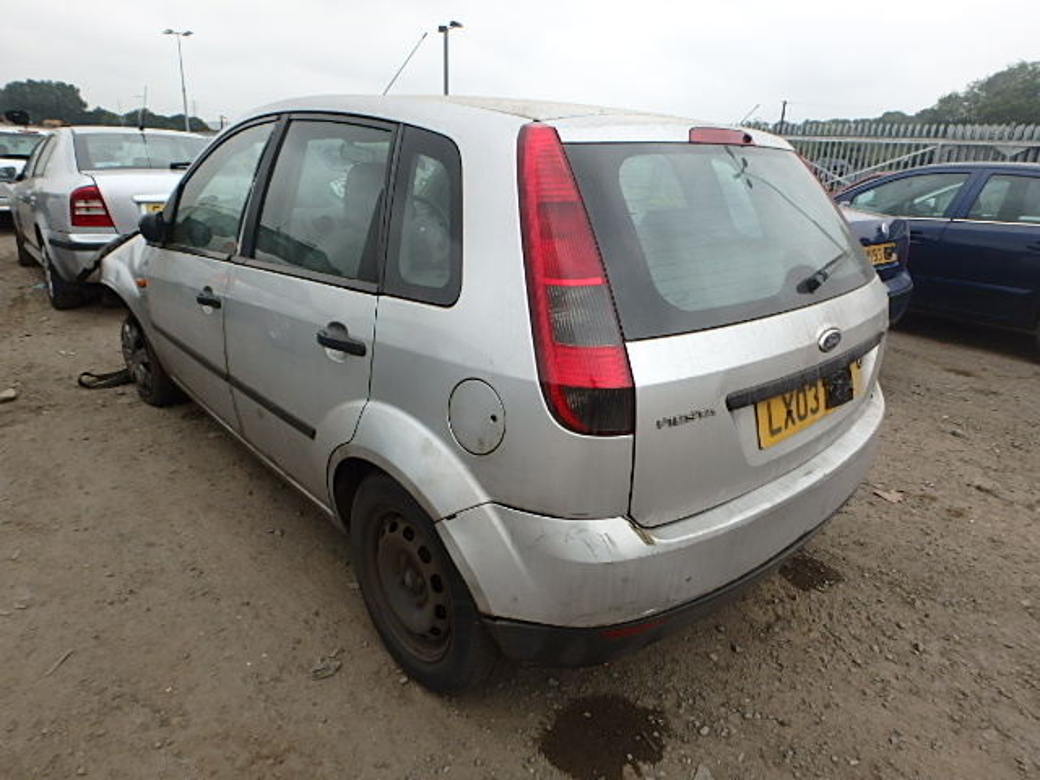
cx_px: 520
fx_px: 631
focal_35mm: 21
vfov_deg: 63.4
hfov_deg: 79.0
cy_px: 390
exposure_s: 1/320
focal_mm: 3.7
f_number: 3.5
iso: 125
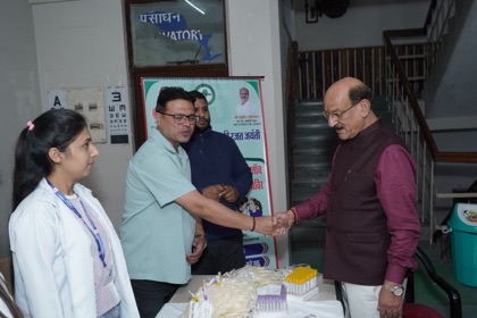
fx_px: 464
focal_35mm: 35
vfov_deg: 37.9
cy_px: 159
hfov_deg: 54.4
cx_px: 238
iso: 800
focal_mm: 35
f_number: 5.6
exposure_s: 1/160
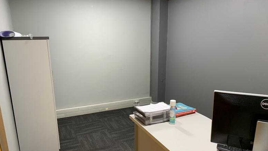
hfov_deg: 66.0
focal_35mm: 29
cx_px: 133
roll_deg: +1.5
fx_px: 206
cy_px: 94
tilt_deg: -16.7
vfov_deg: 40.0
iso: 125
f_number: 1.8
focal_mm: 4.25
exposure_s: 1/50
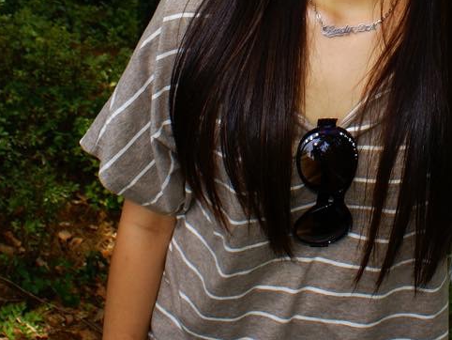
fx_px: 901
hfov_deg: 27.7
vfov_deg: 20.2
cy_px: -54
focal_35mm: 69
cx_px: 351
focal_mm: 18
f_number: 5.6
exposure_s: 1/125
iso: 100
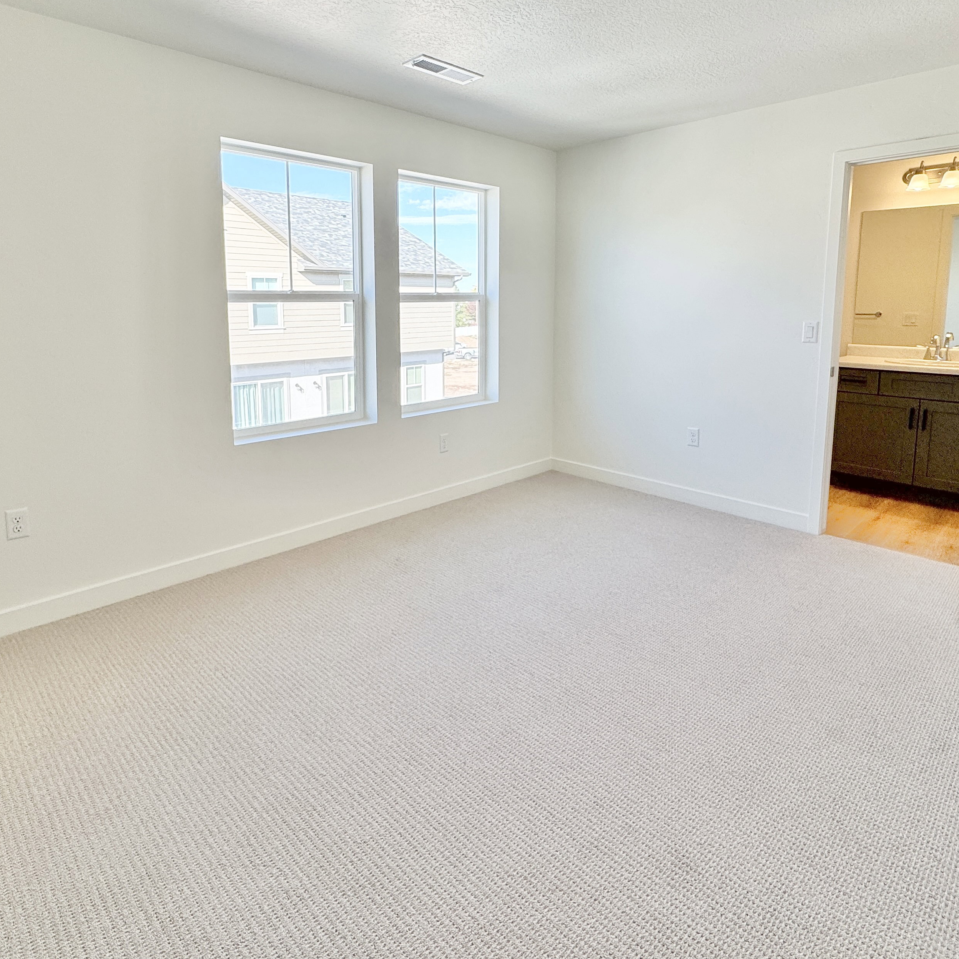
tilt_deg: -7.5
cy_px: 380
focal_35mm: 20
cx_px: 450
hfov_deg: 74.7
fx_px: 627
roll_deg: +0.2
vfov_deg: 74.0
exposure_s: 1/181
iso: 40
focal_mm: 2.22
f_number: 2.2
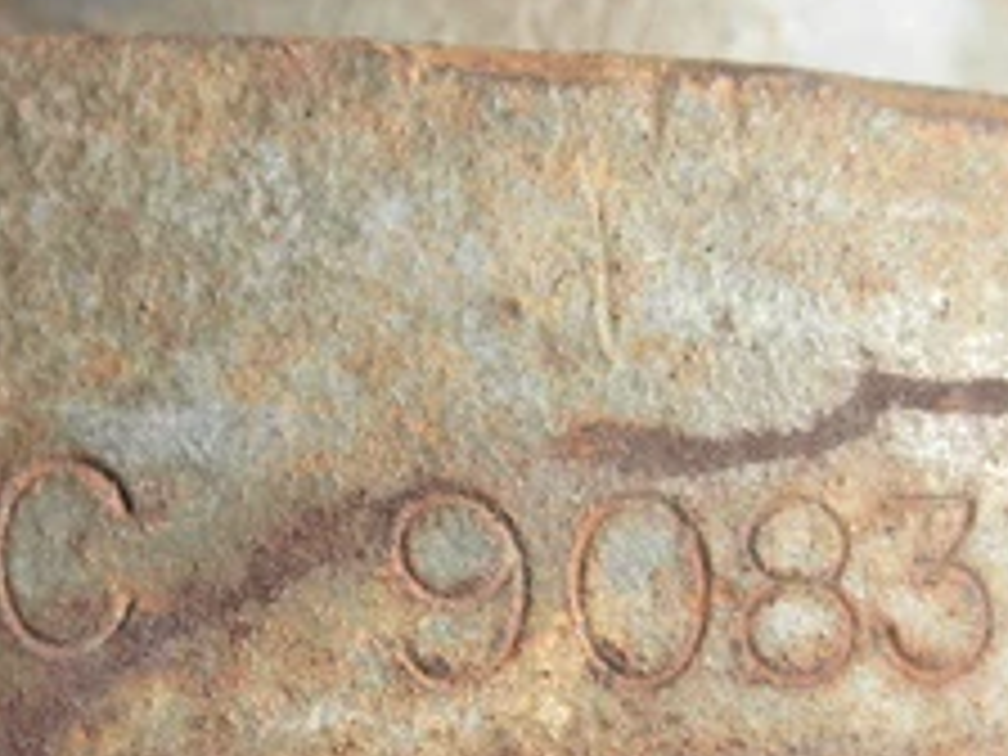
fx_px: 1456
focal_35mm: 50
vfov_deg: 28.2
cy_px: 648
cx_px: 392
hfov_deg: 38.0
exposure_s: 1/80
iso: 64
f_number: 8.5
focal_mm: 5
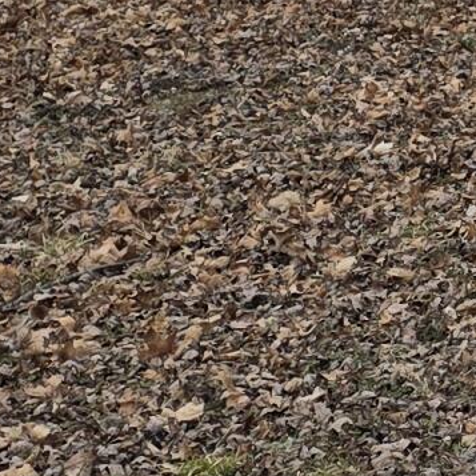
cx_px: 1116
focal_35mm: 171
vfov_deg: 10.1
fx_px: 2660
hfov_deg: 9.2
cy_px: -60
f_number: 1.7
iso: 80
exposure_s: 1/2088
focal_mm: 6.3
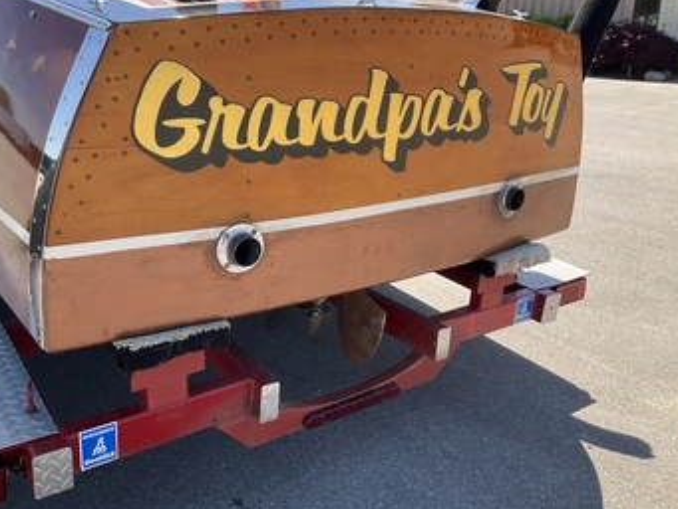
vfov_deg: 41.8
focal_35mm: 34
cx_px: 302
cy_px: 243
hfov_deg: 53.8
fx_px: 666
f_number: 1.8
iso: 25
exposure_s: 1/650
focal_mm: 3
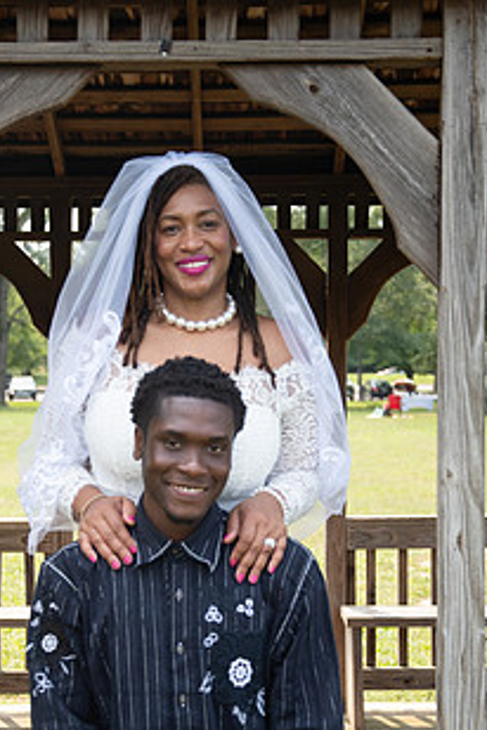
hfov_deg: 17.1
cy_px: 456
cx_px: 215
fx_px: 1623
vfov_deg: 25.3
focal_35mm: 80
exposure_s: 1/1600
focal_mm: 53
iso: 800
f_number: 4.6
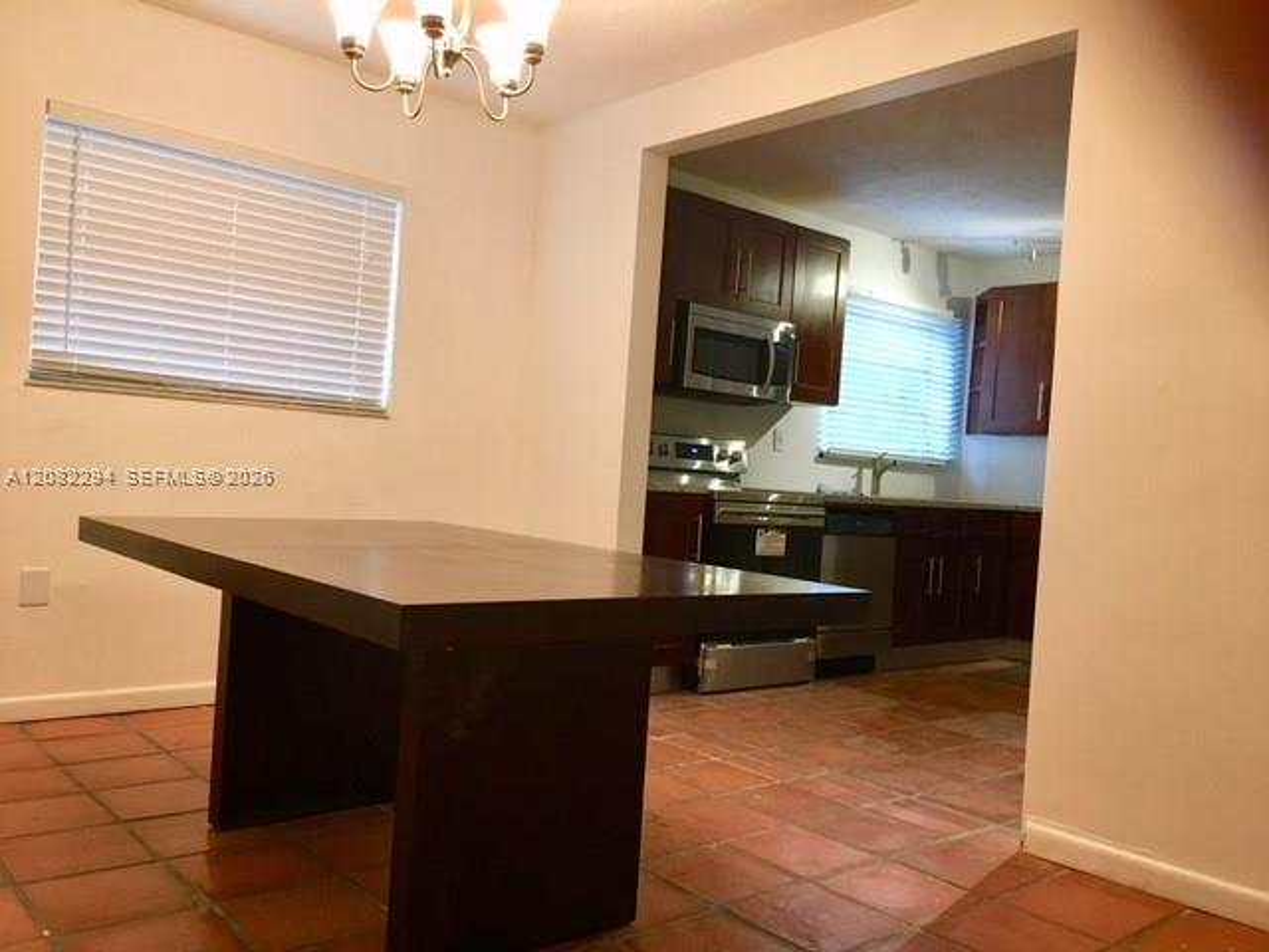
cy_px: 476
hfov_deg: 61.7
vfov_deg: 48.2
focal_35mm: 29
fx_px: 1063
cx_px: 634
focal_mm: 4.15
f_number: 2.2
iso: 160
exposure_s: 1/30
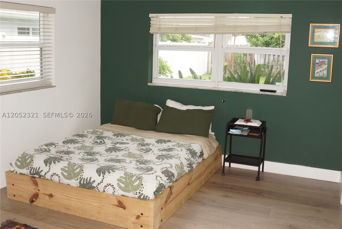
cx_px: 171
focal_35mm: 38
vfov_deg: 35.1
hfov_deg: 50.7
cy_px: 114
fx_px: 361
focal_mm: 18
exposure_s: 1/160
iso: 125
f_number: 4
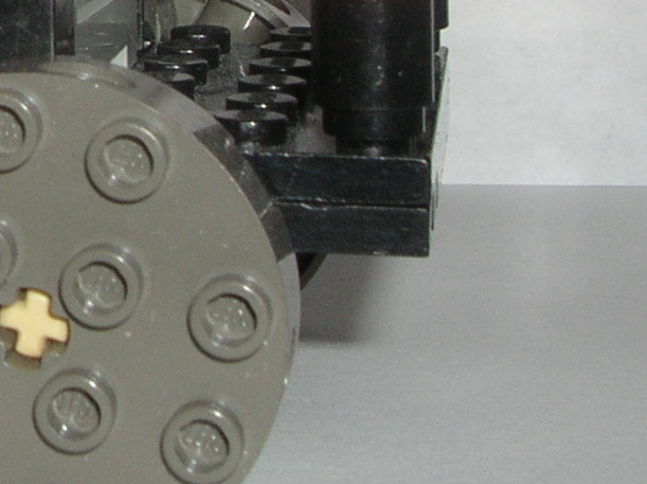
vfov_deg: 10.9
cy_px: -244
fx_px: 2446
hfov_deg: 14.3
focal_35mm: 131
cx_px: -245
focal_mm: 5.8
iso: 50
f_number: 5.6
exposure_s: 1/60.1
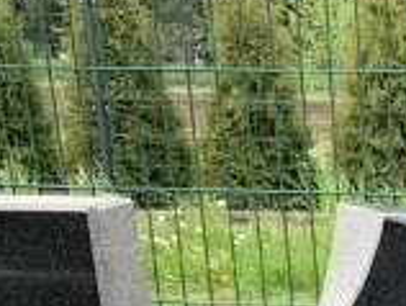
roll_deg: +0.3
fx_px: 1233
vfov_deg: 12.8
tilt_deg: -20.8
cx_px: 604
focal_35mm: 105
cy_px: 558
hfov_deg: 17.0
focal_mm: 4.25
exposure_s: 1/771
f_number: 1.8
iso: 25
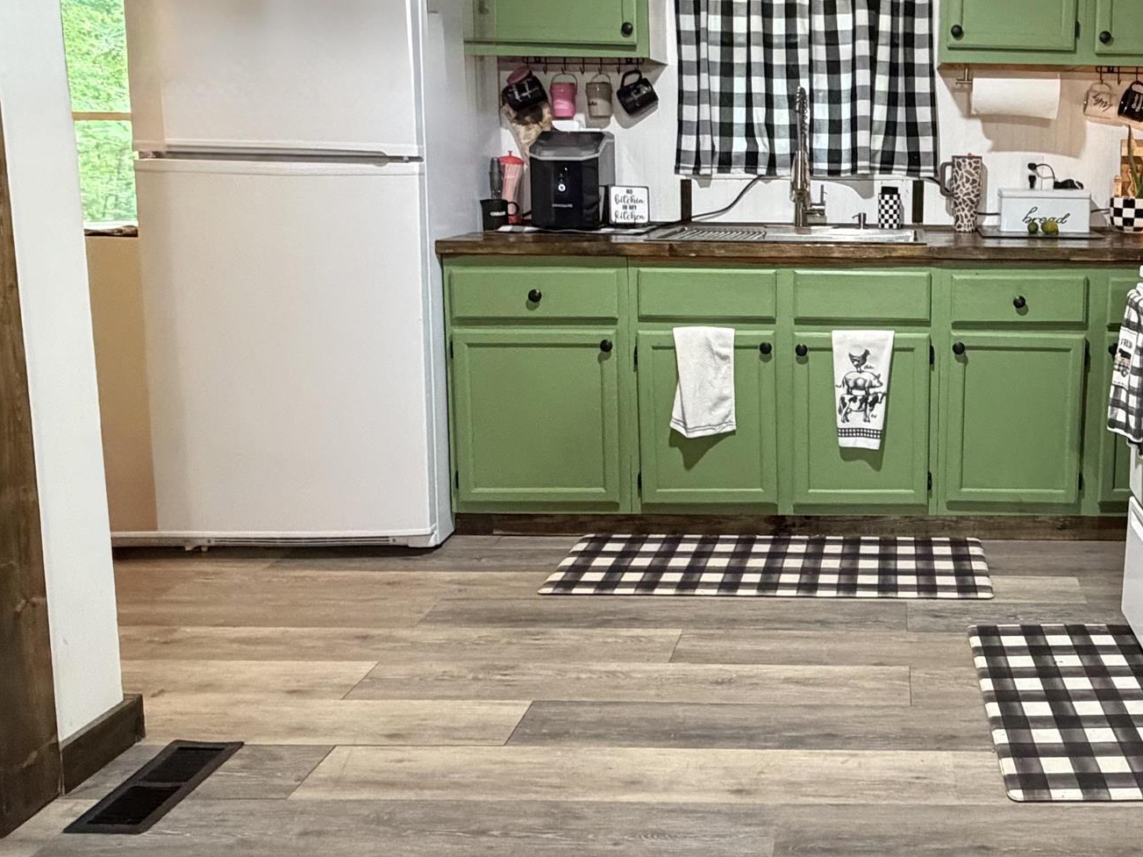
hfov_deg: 51.7
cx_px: 922
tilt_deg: -7.2
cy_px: 283
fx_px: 1090
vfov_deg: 42.3
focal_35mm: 33
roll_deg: -0.5
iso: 800
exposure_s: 1/60
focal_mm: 2.22
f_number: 2.2
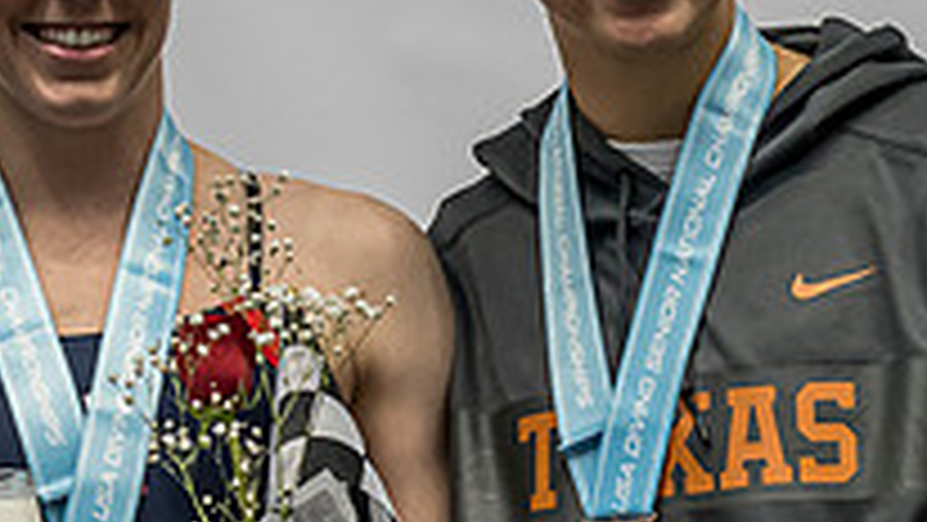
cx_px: 51
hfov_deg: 10.3
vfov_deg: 5.9
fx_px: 5089
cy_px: 314
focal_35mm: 207
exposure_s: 1/125
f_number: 4
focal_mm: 27
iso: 800
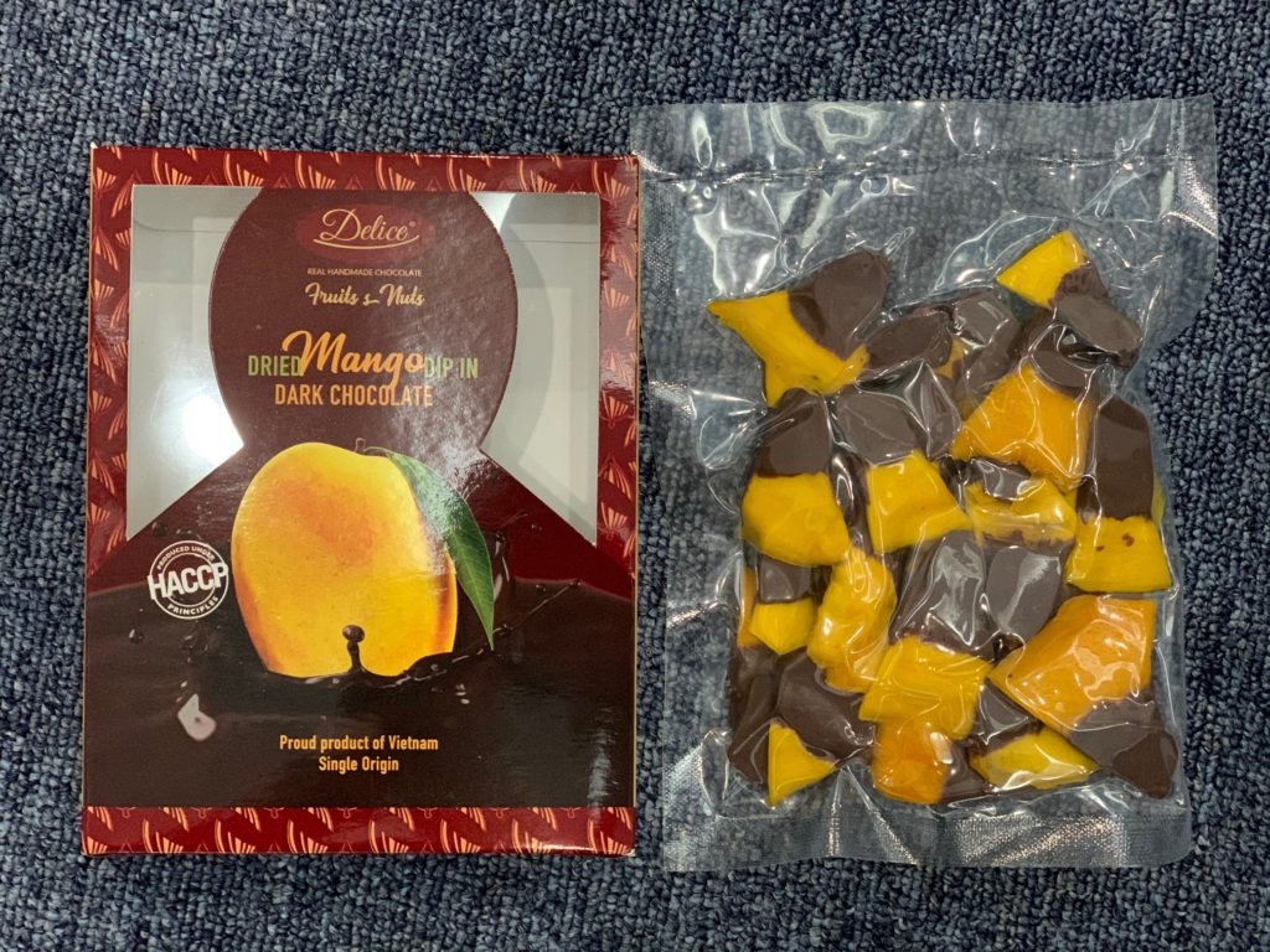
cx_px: 635
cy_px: 476
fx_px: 1908
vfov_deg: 28.0
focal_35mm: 52
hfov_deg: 36.8
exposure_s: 1/33
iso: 320
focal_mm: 6
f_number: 2.4
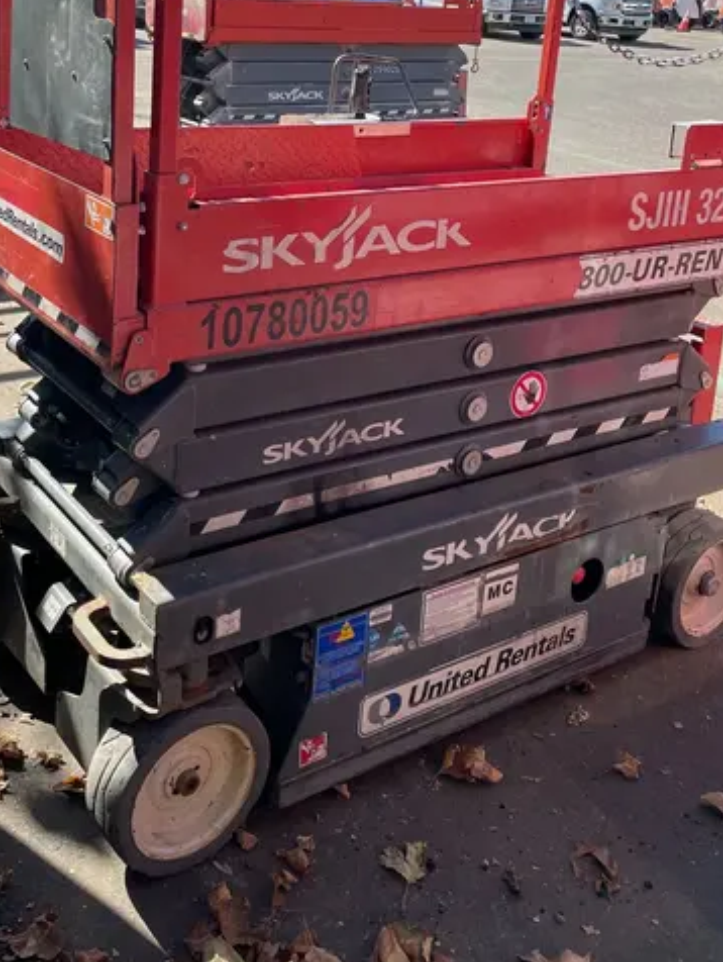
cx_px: 263
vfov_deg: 45.4
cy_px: 264
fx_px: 1112
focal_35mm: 40
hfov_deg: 35.8
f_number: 1.6
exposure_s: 1/1383
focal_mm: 4.2
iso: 32
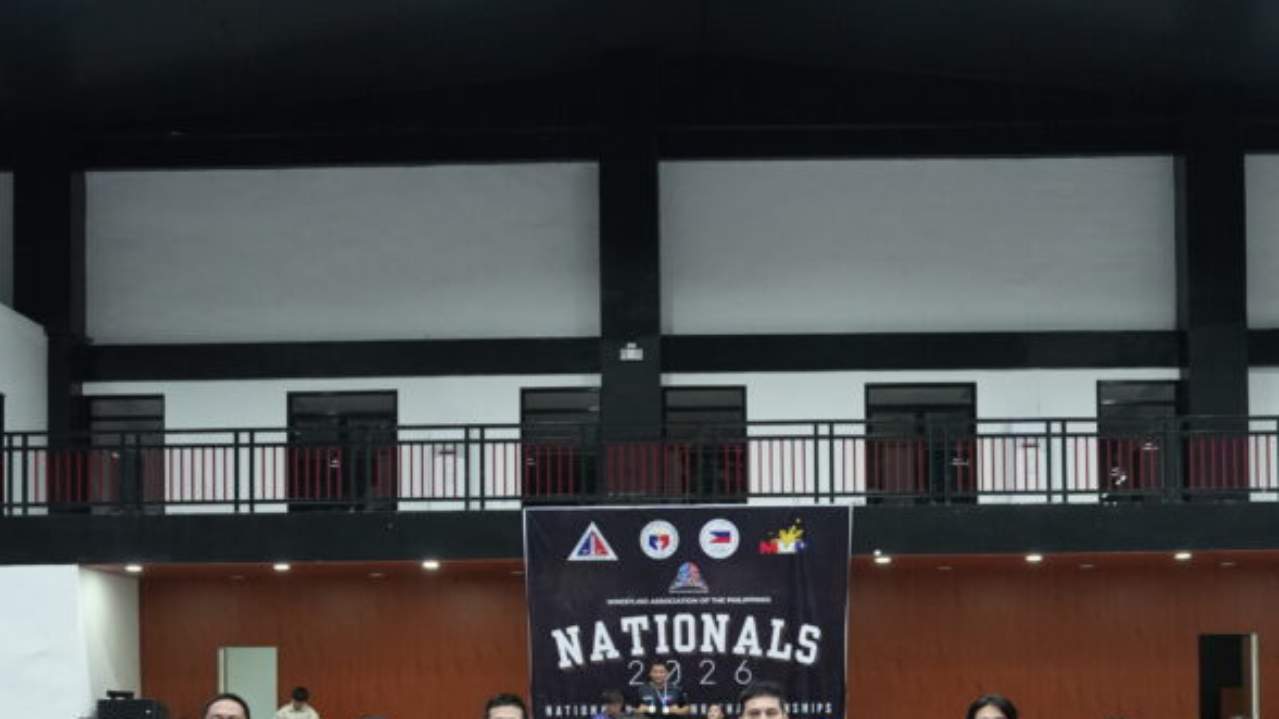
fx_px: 1729
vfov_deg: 22.6
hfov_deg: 40.5
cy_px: 722
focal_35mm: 51
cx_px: 710
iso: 4000
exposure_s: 1/200
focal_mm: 28
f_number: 3.5
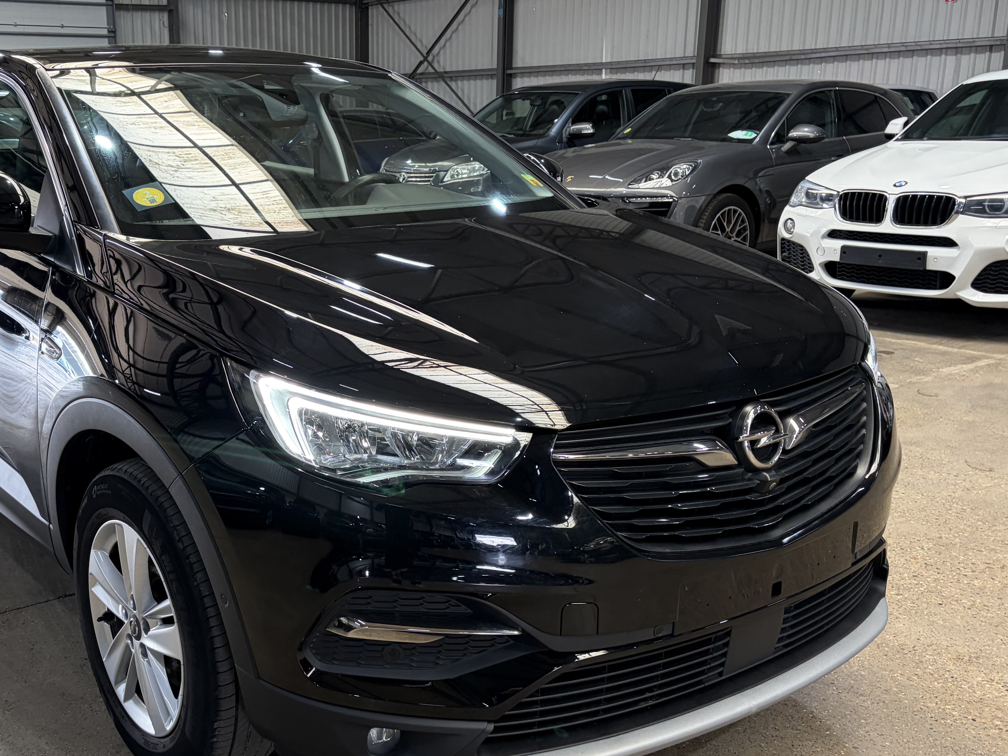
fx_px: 1107
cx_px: 338
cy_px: 432
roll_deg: -1.6
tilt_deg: -14.5
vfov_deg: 37.6
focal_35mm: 38
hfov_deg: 48.2
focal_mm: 5.96
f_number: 1.6
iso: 125
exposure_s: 1/107
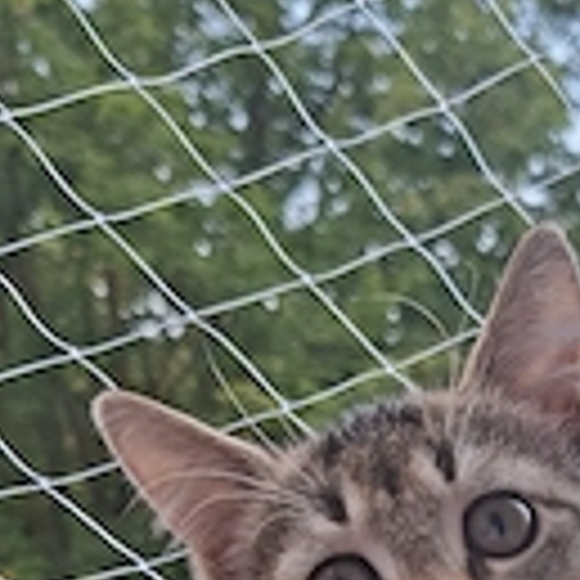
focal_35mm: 63
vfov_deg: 25.5
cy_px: 625
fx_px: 1194
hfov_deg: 26.5
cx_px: 504
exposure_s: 1/141
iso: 50
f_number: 1.8
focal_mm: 5.54
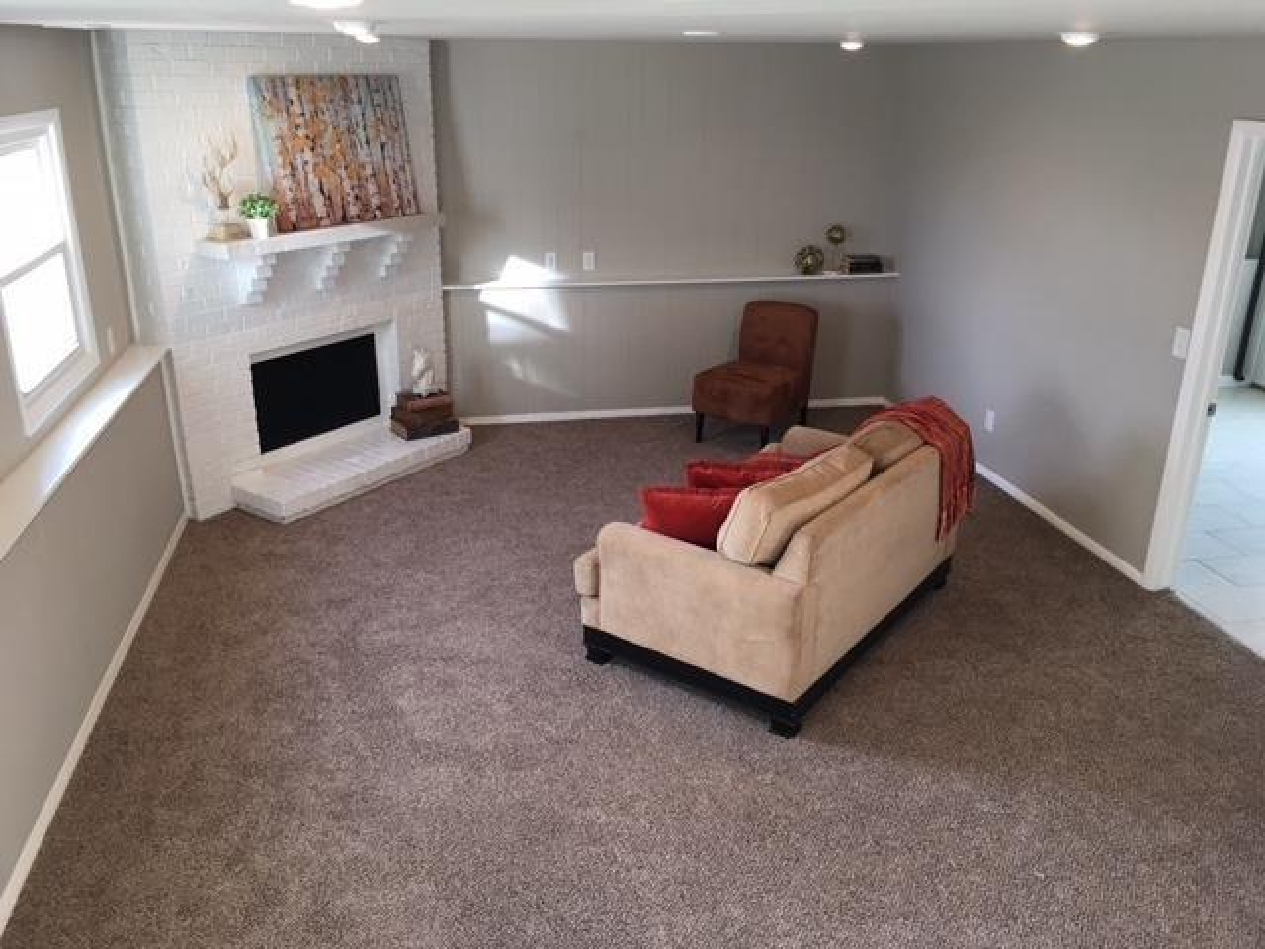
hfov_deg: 61.7
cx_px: 632
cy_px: 474
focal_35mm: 29
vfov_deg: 48.2
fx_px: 1060
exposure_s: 1/15
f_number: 2.2
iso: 25
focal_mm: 4.15
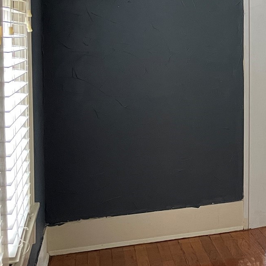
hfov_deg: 19.9
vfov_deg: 23.4
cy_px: 65
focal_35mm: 73
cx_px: 420
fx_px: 635
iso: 250
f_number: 1.6
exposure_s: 1/60
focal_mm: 4.2
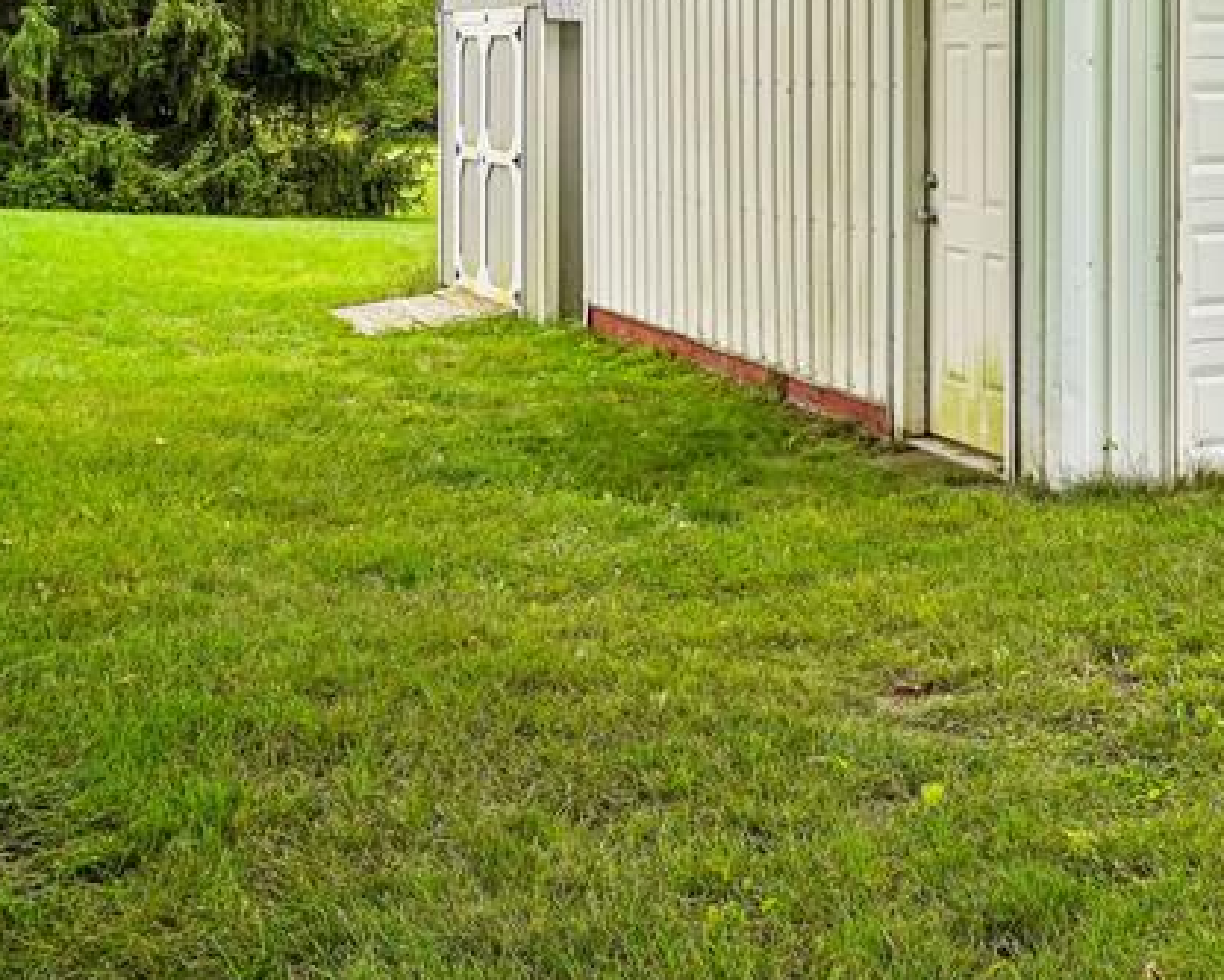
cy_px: 88
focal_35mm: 60
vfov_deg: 24.6
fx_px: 2174
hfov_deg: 28.7
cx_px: 1327
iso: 250
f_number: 8
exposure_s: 1/250
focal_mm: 26
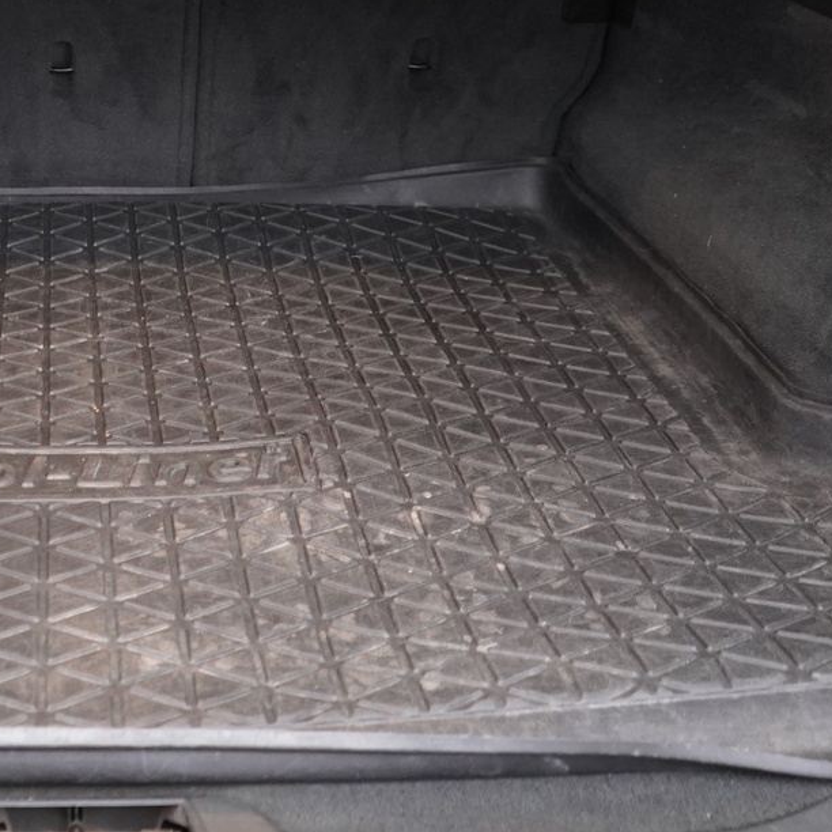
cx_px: 79
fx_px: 1713
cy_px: 132
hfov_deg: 26.4
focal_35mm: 63
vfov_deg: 26.6
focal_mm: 28
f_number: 3.5
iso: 2500
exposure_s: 1/40
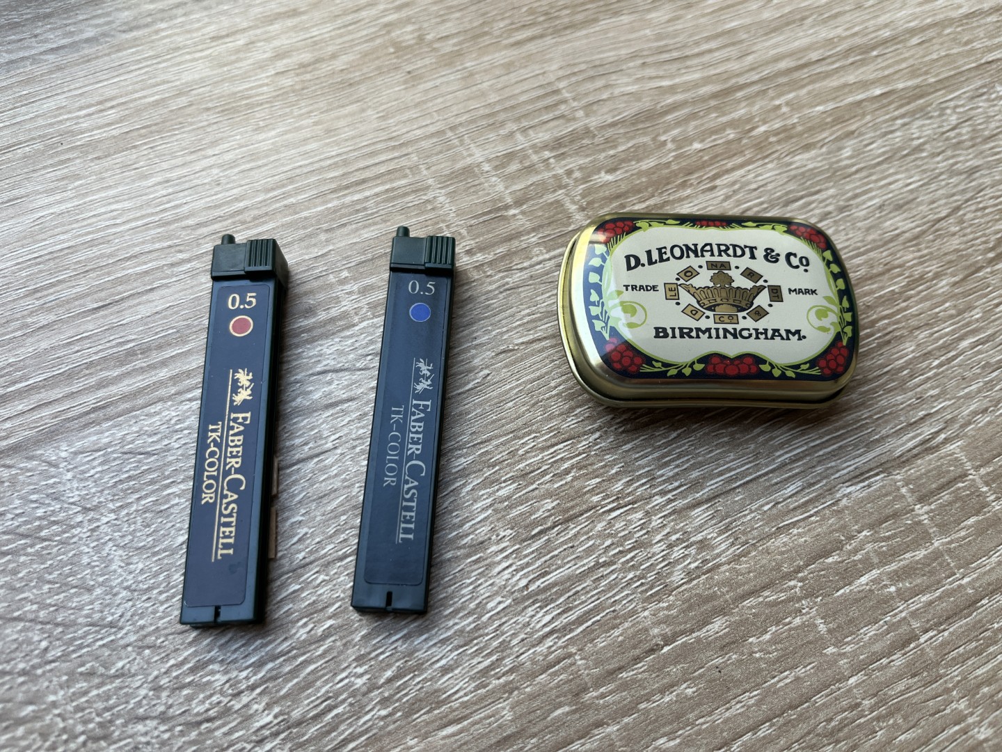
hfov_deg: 67.3
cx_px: 501
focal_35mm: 26
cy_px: 376
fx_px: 753
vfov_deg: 53.1
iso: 100
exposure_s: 1/121
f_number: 1.6
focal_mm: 5.1
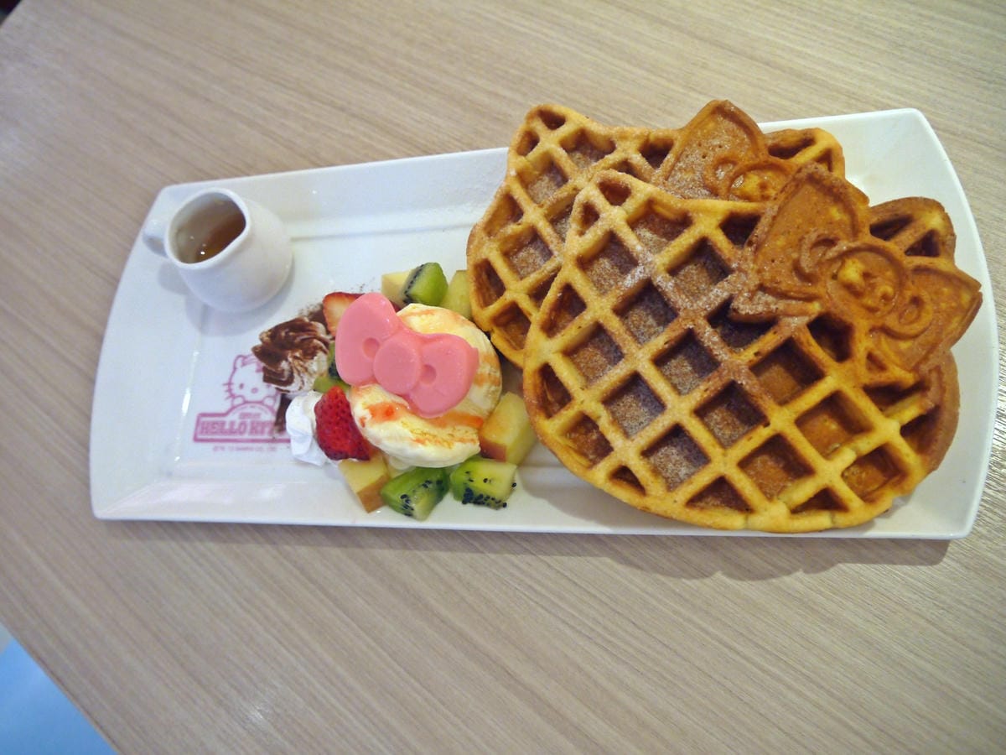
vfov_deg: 49.7
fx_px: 814
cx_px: 503
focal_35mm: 28
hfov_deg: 63.4
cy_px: 378
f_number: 3.5
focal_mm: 14
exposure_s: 1/60
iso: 640
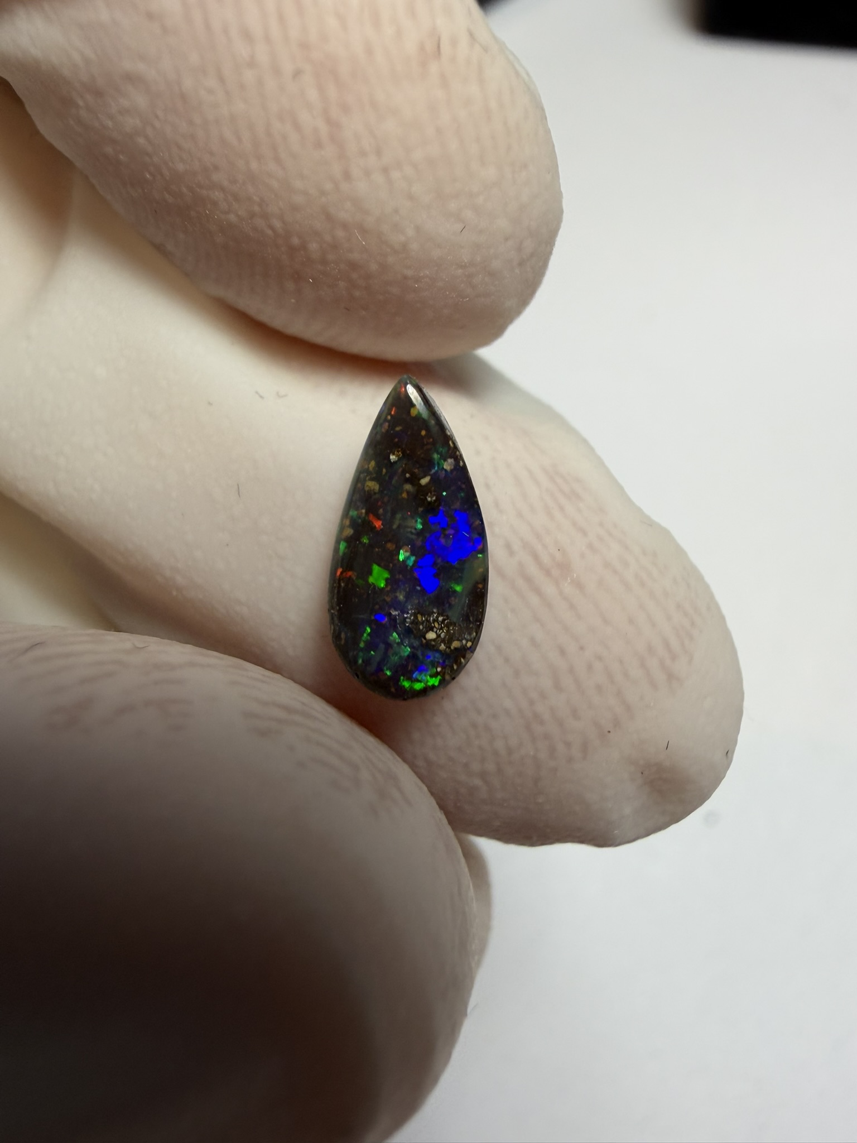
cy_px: 572
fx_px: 858
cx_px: 428
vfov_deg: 67.3
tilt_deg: -67.0
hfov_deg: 53.1
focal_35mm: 26
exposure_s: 1/100
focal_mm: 2.22
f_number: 2.2
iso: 64
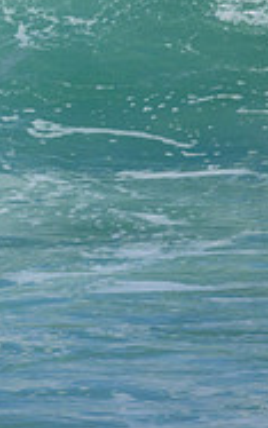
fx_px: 29508
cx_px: -273
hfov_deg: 0.5
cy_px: 1
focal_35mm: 2527
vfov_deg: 0.8
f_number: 11
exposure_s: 1/1600
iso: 2000
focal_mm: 800
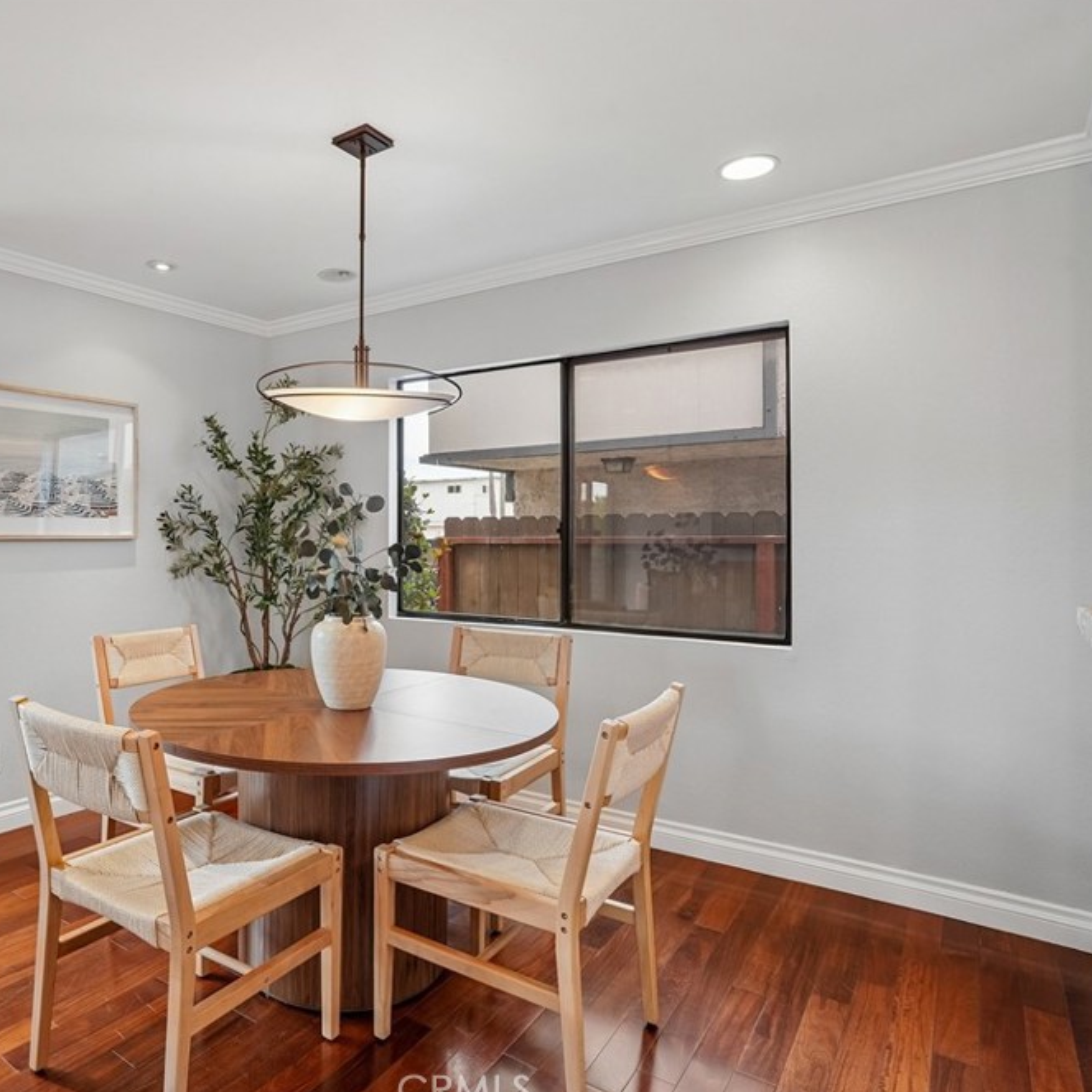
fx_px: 749
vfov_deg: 72.1
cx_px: 351
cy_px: 552
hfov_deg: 69.8
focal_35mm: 21
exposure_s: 1/25
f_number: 8
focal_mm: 16
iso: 400
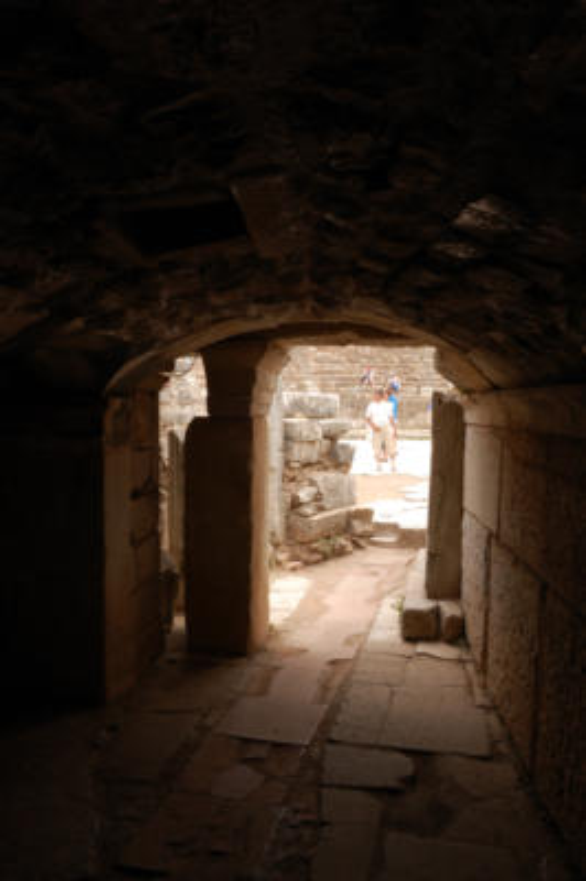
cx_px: 293
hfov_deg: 47.9
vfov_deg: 67.4
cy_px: 440
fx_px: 660
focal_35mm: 27
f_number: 16
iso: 200
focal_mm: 18
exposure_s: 1/25
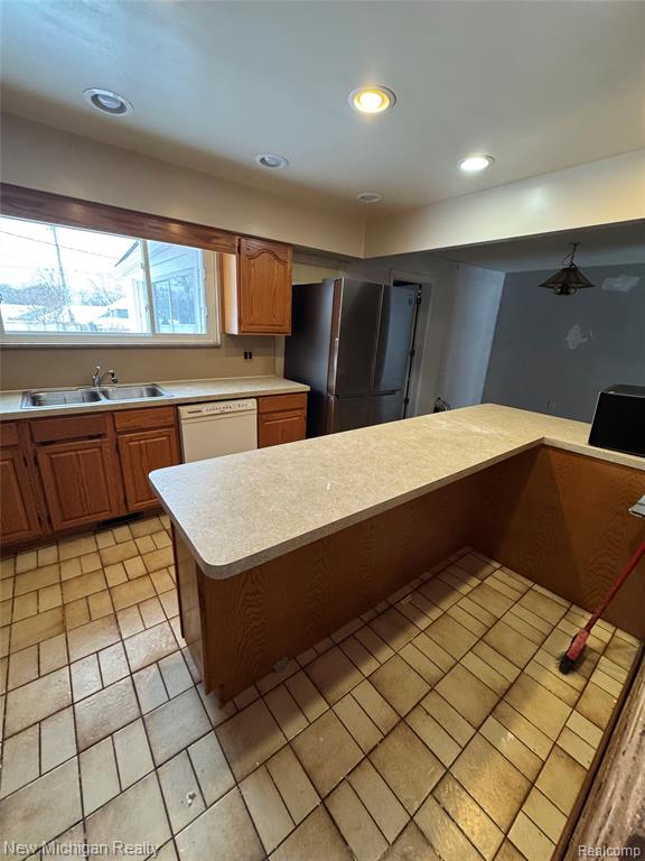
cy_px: 430
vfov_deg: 102.1
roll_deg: -2.3
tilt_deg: -11.9
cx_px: 322
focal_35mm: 14
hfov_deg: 85.7
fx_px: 348
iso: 250
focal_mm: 2.22
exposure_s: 1/120
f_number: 2.2
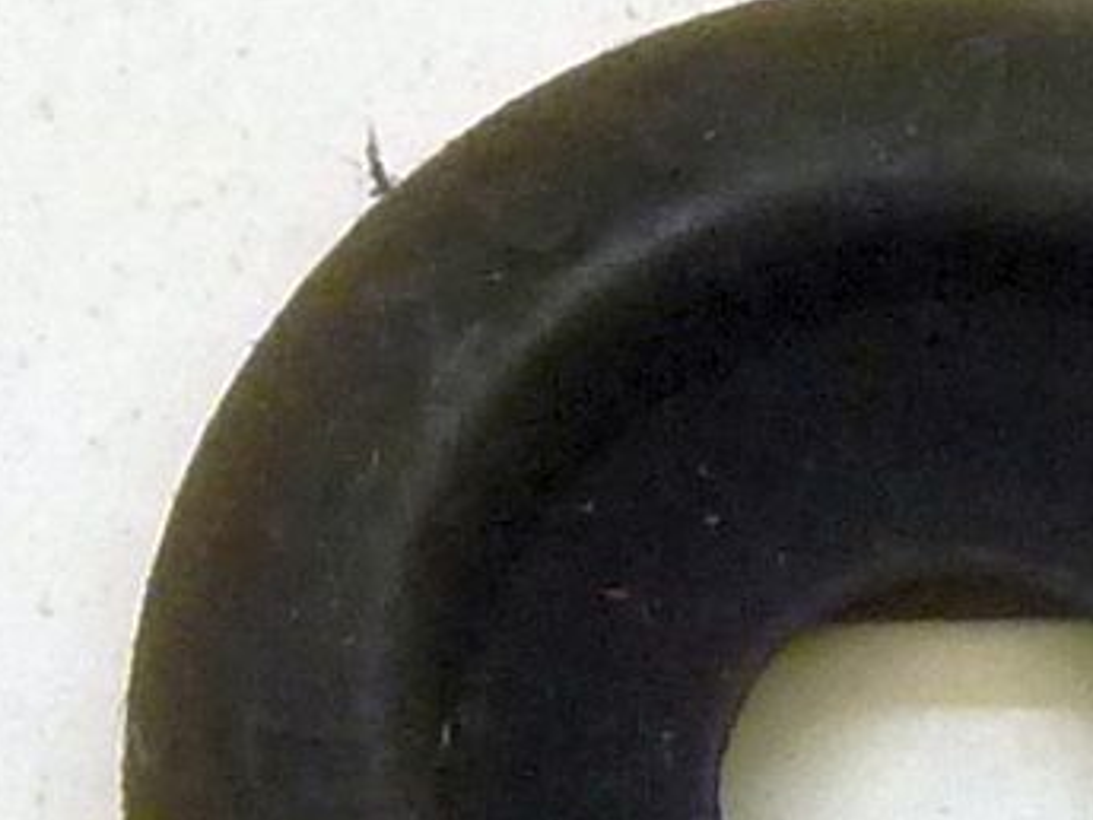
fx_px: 4452
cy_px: 795
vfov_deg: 10.4
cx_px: 952
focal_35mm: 141
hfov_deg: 13.9
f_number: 3.8
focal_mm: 8.5
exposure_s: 1/40
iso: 250
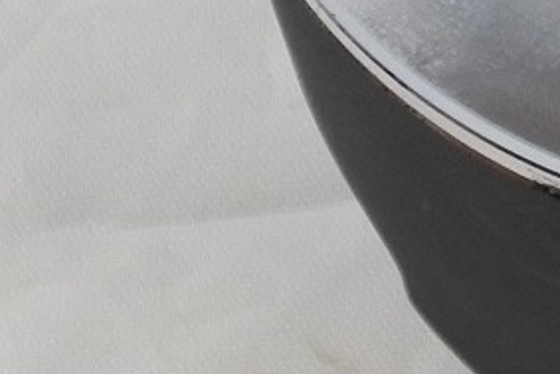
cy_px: -231
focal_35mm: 191
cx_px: 817
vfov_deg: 7.1
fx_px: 2972
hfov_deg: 10.4
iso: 450
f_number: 4
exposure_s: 1/125
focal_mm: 14.3
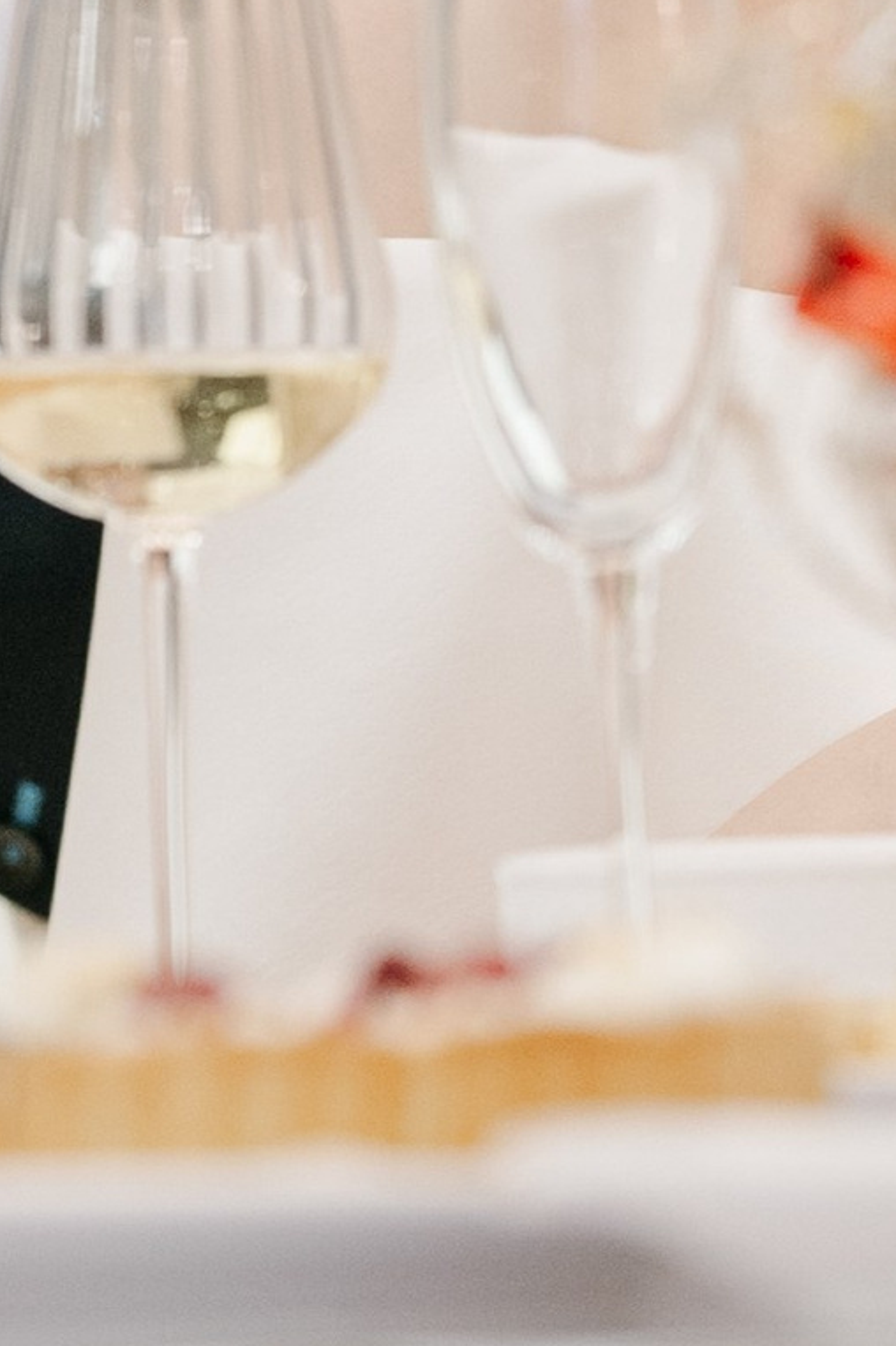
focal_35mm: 680
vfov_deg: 3.0
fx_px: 25408
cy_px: -443
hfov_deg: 2.0
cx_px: 1136
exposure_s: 1/320
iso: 2000
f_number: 2.8
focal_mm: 135
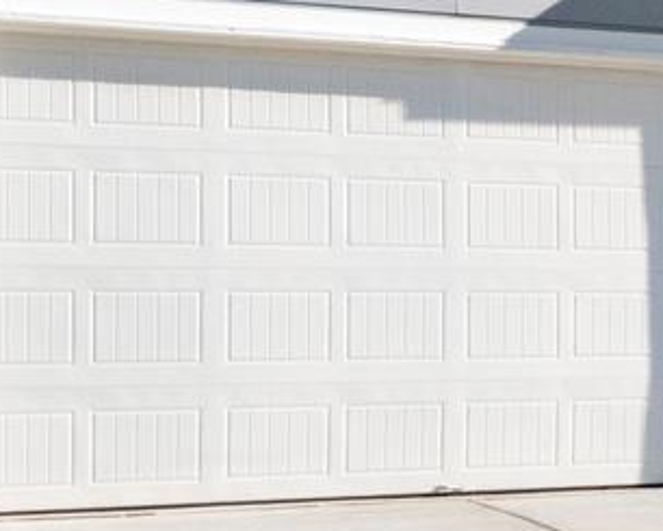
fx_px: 3514
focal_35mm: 179
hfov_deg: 10.8
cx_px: 495
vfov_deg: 8.5
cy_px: -184
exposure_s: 1/2000
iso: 400
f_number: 8
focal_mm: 24
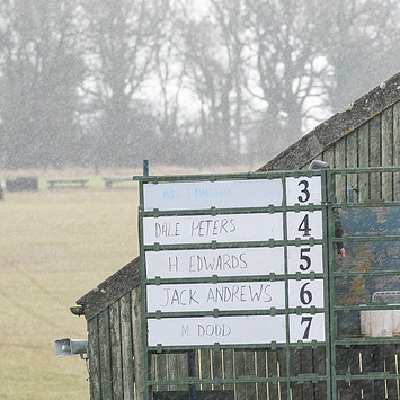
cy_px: 251
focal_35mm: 485
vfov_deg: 3.6
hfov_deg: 3.6
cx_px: 267
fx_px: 6341
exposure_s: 1/400
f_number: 5
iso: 1250
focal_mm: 200
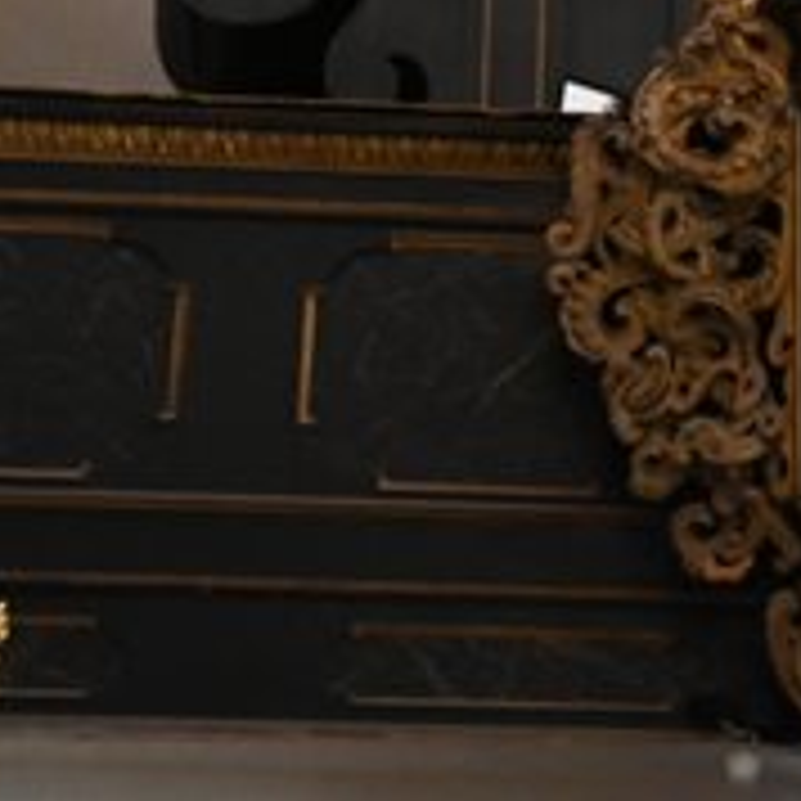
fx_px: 4135
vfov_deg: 10.7
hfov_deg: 10.8
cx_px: 1004
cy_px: -392
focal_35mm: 158
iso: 3200
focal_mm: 27.5
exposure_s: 1/100
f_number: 4.5
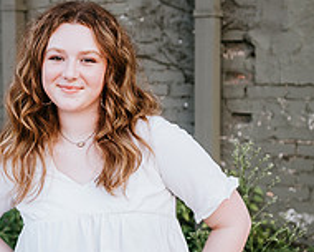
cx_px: 93
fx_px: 651
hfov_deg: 26.9
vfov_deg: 21.8
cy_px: 145
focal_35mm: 70
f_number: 2
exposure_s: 1/400
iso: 125
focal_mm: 24
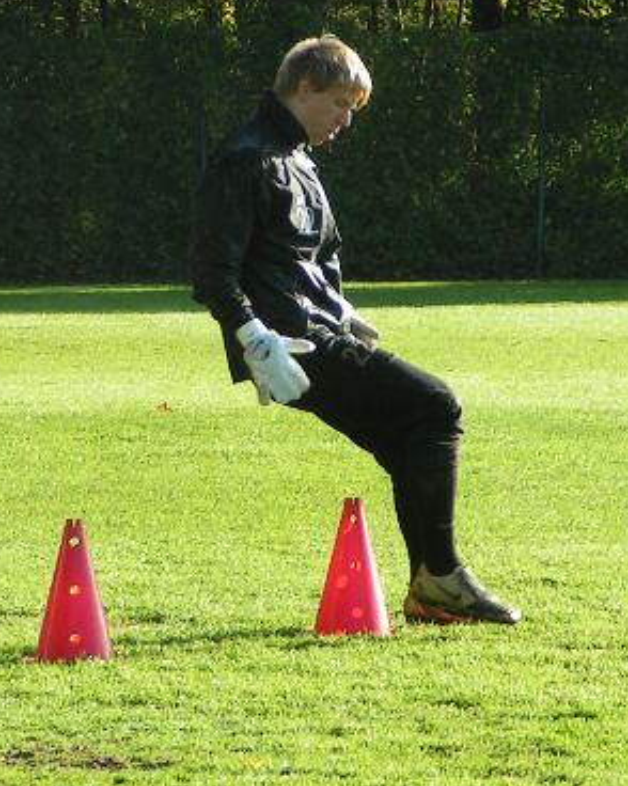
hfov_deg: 3.9
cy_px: 252
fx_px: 9278
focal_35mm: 399
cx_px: 137
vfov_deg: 4.9
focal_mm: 28.8
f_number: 4.5
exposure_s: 1/200
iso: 50
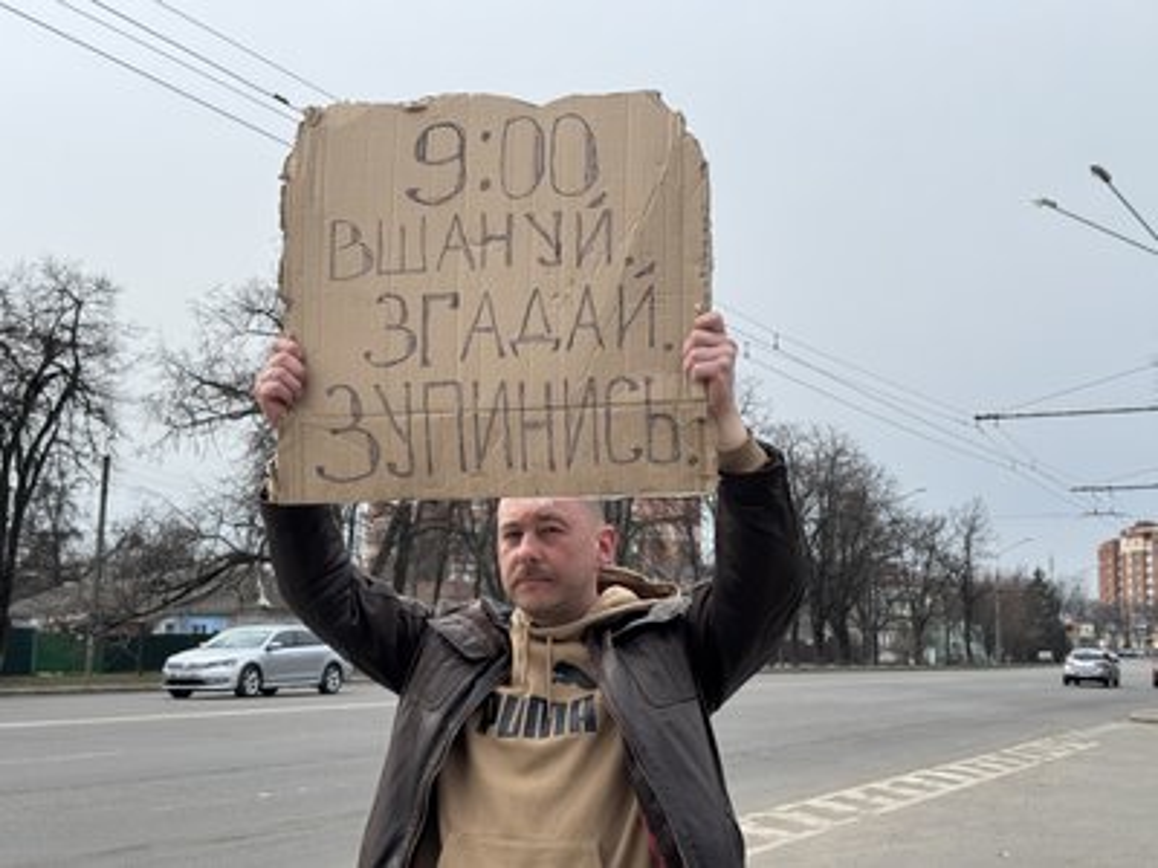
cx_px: 579
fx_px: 1606
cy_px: 434
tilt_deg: +5.9
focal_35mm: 48
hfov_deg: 39.7
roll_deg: -0.9
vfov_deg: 30.3
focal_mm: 6.76
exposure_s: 1/1724
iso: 64
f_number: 1.78
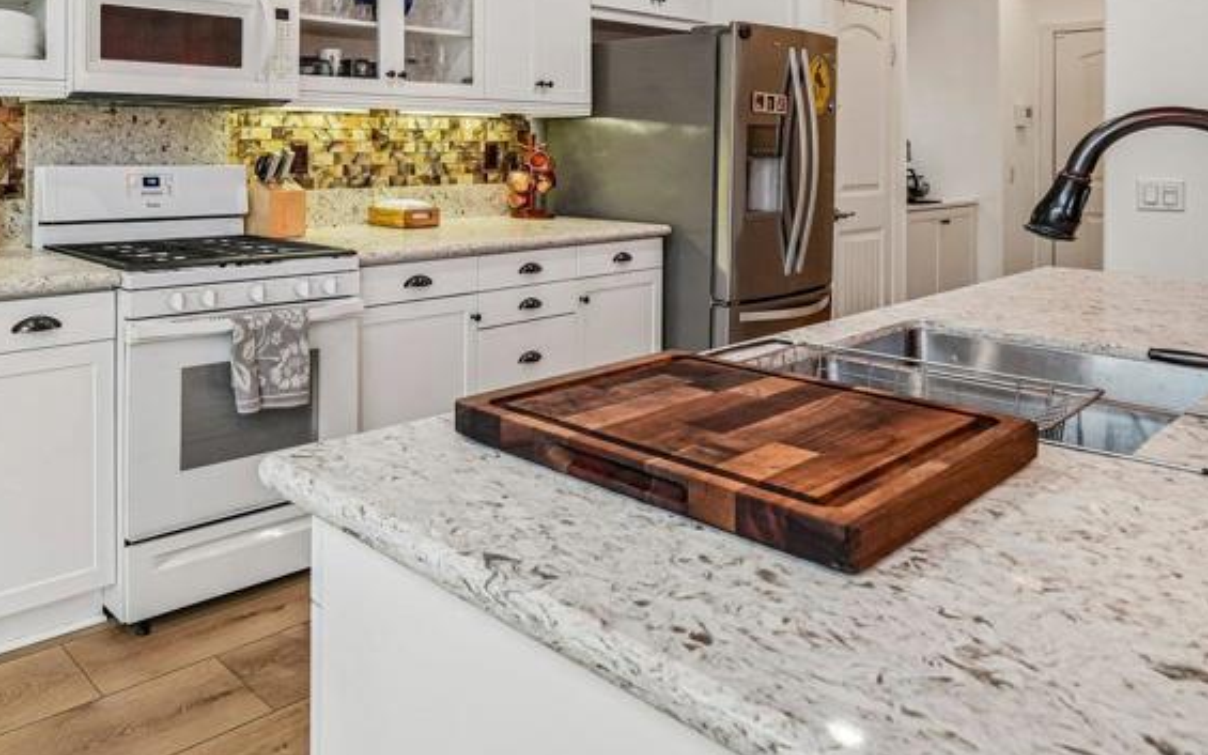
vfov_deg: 47.7
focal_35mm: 24
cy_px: 133
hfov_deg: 65.8
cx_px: 192
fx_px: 790
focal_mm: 13
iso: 500
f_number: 8
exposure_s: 1/30
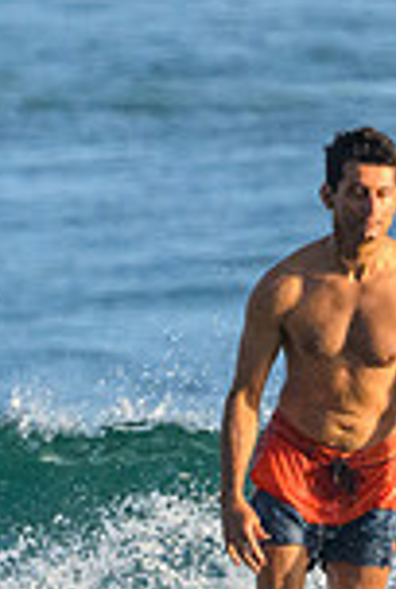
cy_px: 630
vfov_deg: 0.8
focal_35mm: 2678
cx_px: -327
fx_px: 43984
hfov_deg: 0.5
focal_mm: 510
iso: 3200
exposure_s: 1/2000
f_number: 11
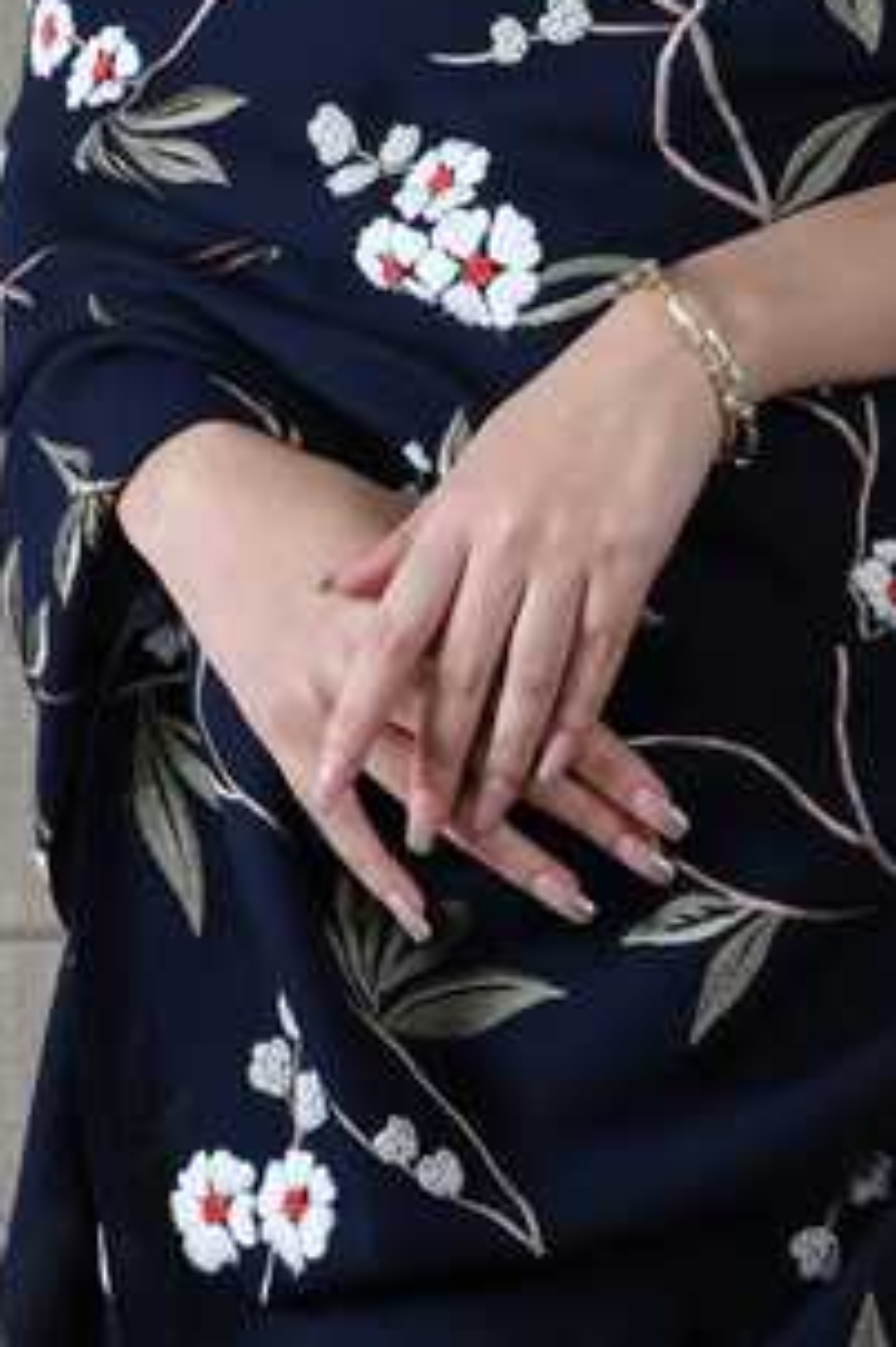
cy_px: 181
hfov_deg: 4.0
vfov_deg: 6.1
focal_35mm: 339
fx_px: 12670
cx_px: 660
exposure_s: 1/100
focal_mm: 195
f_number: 18
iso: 160
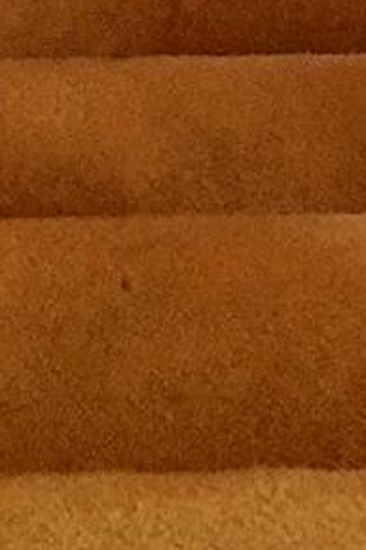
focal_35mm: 208
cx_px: 539
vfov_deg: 8.8
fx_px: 3176
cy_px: -874
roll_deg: +1.2
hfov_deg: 6.5
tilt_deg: -40.2
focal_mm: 4.15
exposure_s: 1/4
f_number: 2.2
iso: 64
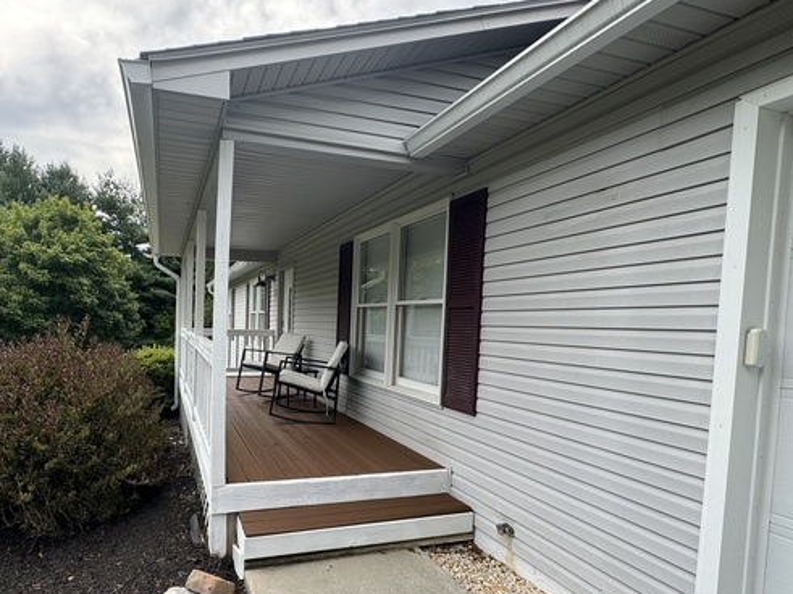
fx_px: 435
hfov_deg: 82.5
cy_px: 345
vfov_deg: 68.2
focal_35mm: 19
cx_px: 280
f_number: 2.2
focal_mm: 2.22
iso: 40
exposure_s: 1/161
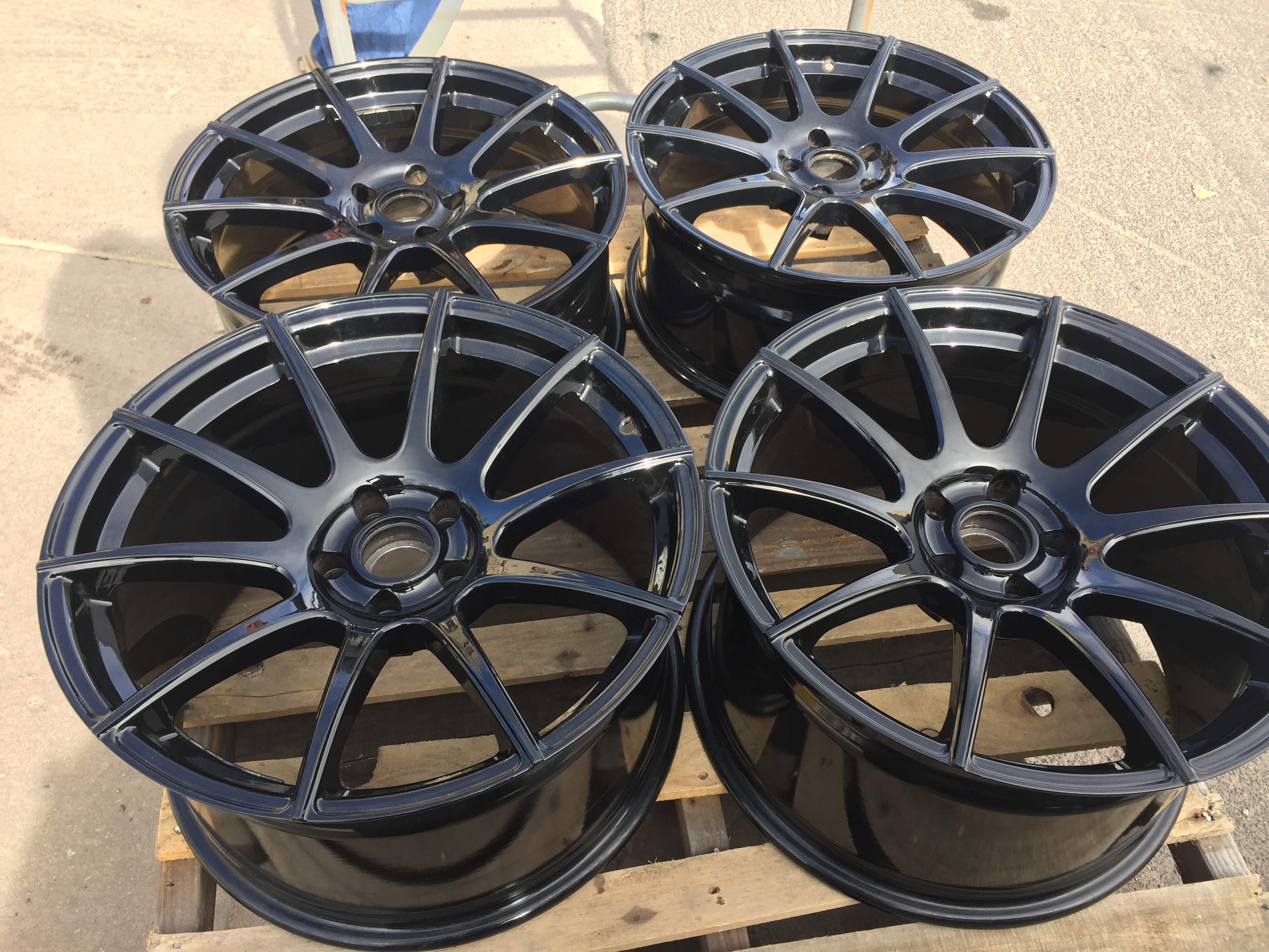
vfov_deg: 48.2
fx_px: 1063
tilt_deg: -49.7
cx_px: 634
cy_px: 476
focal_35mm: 29
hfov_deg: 61.7
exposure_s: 1/250
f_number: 2.2
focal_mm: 4.15
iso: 32
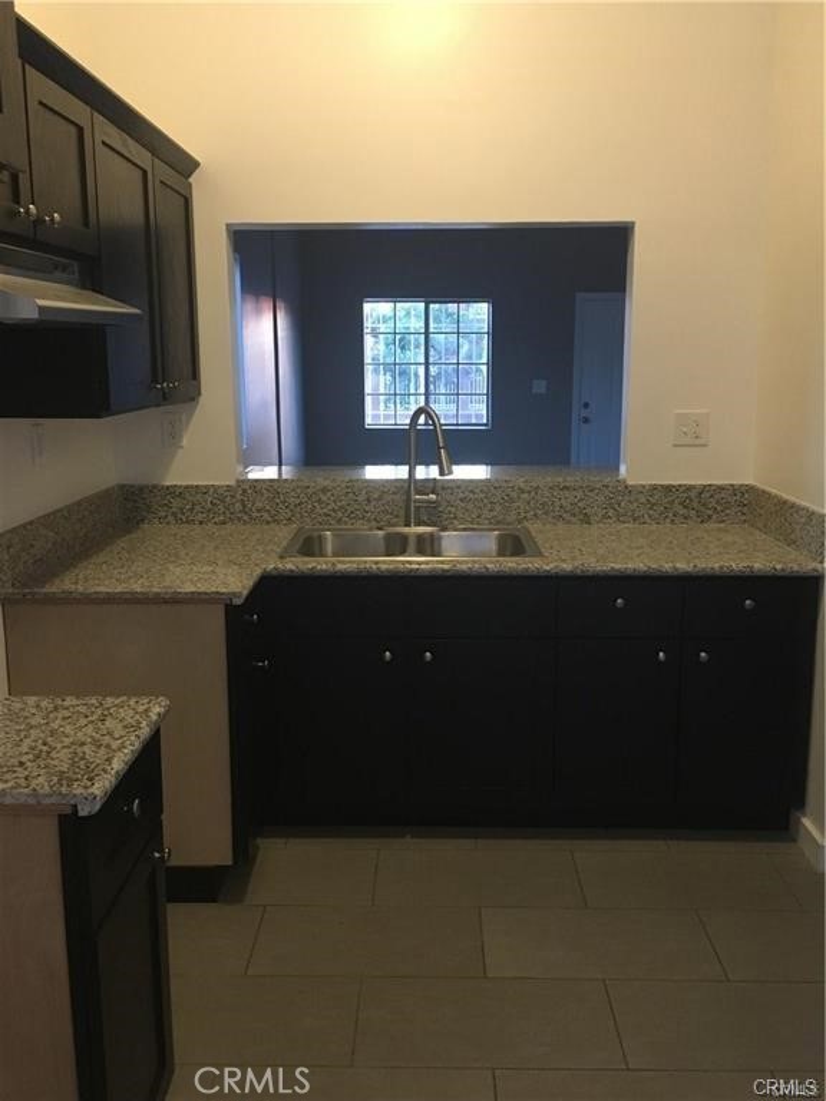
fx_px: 923
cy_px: 550
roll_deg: -0.6
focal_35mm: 29
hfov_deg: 48.2
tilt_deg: -8.8
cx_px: 413
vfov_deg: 61.7
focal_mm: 4.15
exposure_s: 1/30
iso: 200
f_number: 2.2
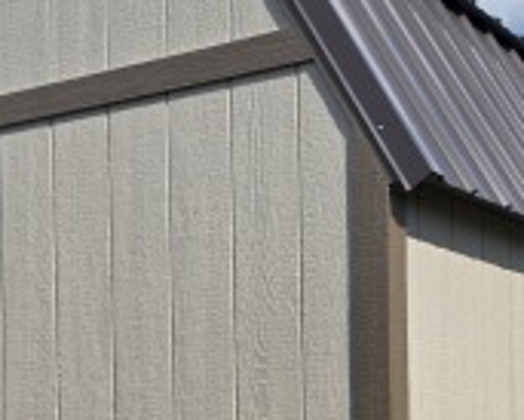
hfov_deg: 22.7
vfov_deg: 17.8
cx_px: 230
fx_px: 1303
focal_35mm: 84
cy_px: 429
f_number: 1.7
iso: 80
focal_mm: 6.3
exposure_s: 1/7944
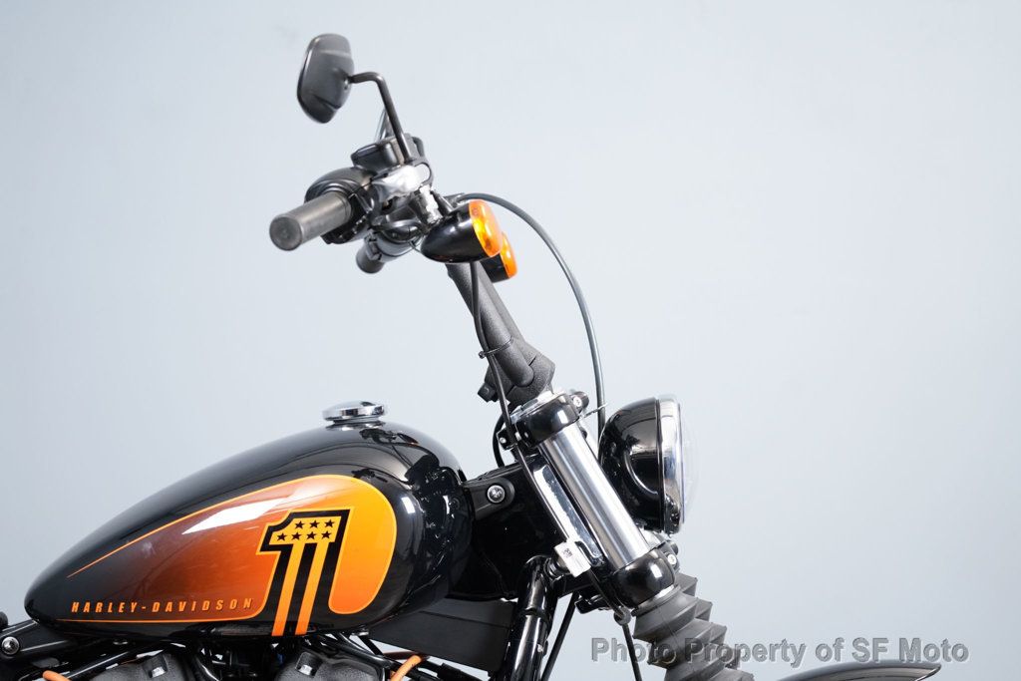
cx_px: 510
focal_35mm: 105
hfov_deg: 19.5
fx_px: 2978
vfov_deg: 13.0
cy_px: 340
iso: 2000
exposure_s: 1/125
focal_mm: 105
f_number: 4
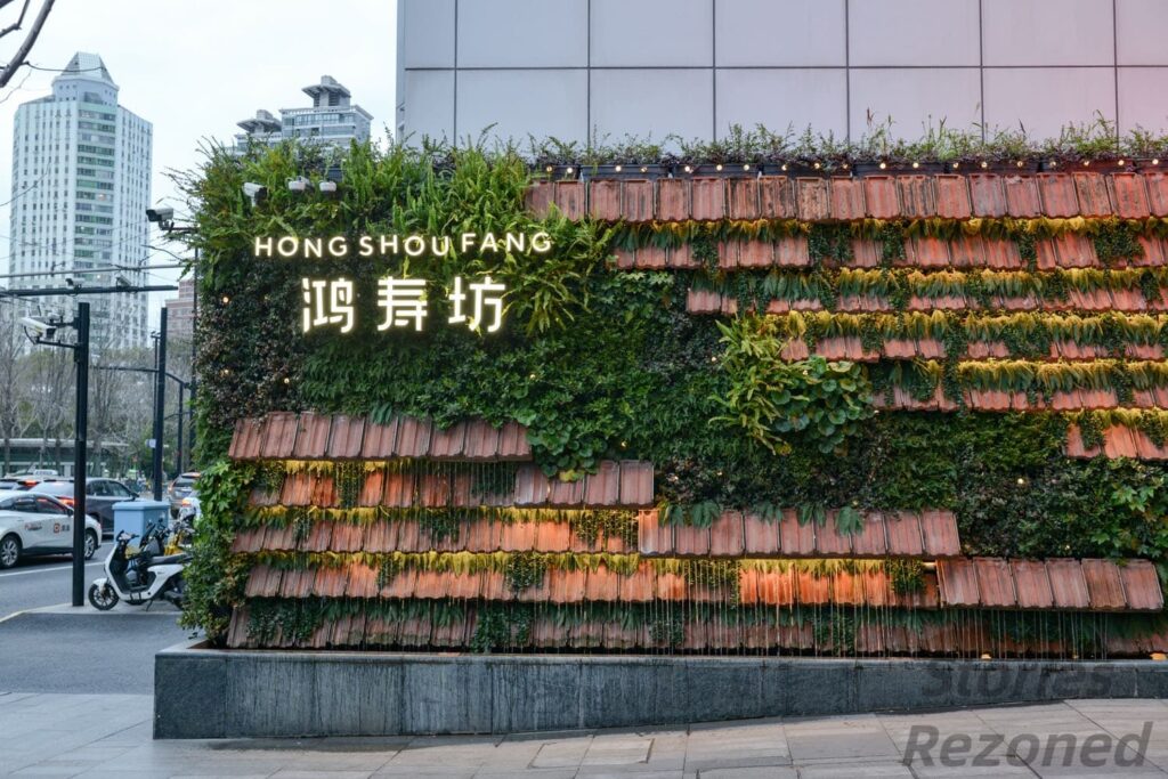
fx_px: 1233
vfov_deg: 35.1
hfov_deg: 50.7
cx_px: 584
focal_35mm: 38
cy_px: 390
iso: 1000
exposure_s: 1/80
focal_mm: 38
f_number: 5.6
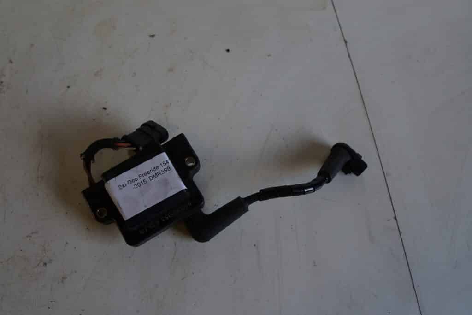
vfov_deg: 47.9
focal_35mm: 27
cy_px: 158
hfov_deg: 67.4
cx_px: 236
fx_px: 354
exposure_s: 1/60
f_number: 4.5
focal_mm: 18
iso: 200
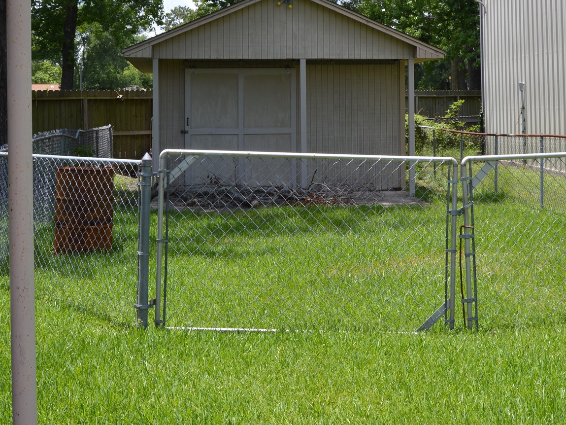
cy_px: 78
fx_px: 981
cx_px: 330
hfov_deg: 32.1
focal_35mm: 60
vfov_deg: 24.0
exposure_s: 1/160
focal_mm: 22
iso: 100
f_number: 6.3
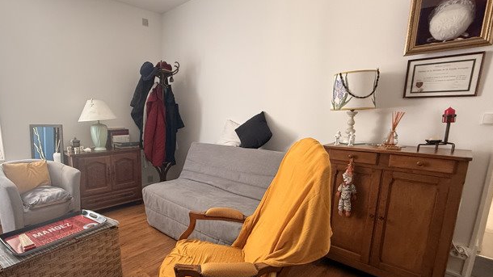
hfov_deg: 85.1
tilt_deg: -11.0
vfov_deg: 55.6
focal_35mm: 20
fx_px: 261
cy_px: 162
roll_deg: +0.3
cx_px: 188
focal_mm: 2.22
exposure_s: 1/50
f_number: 2.2
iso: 500
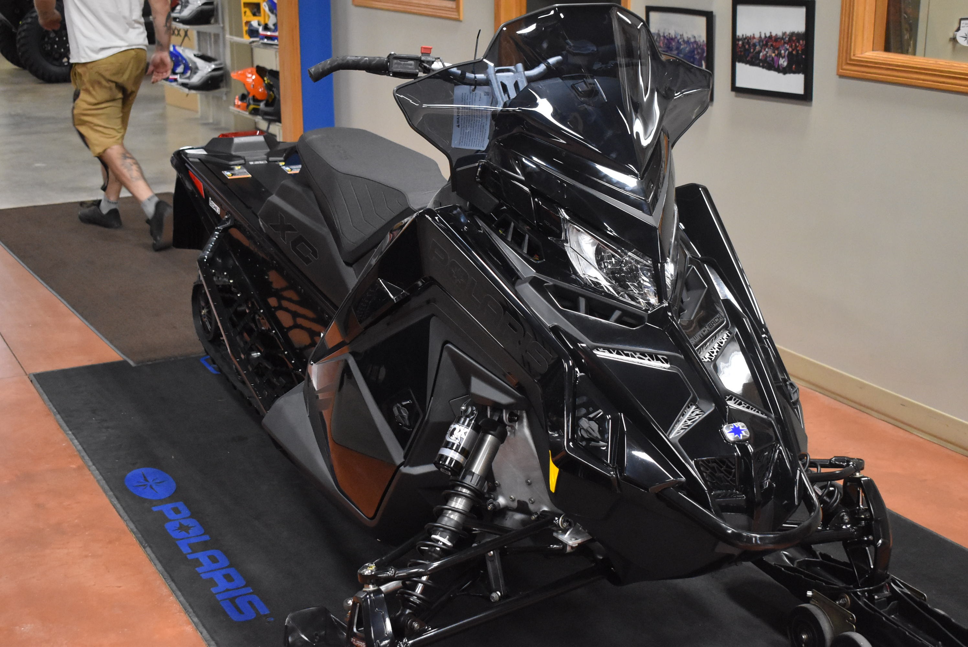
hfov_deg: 38.9
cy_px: 324
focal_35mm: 51
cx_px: 484
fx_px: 1372
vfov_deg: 26.5
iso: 4000
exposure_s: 1/125
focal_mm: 34
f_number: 4.5
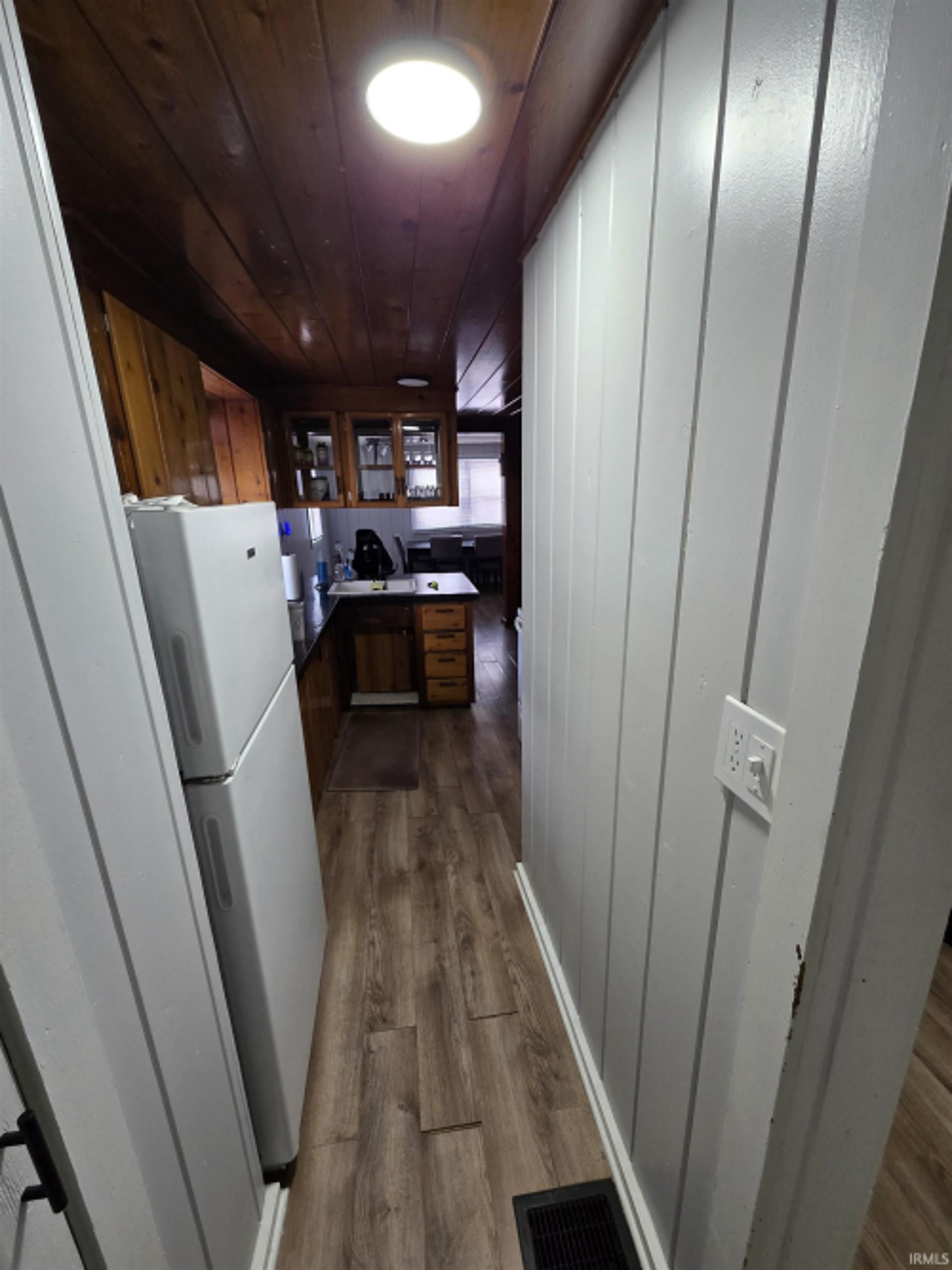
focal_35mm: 13
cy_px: 635
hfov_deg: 89.9
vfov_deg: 106.2
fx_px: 477
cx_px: 476
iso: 160
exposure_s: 1/60
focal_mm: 2.2
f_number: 2.2
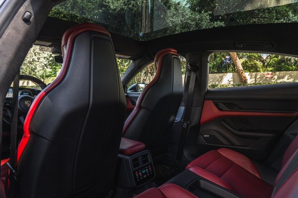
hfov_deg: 73.2
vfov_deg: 52.6
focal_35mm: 24
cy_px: 99
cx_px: 149
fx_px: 201
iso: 640
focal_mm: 24
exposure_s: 1/40
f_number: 8
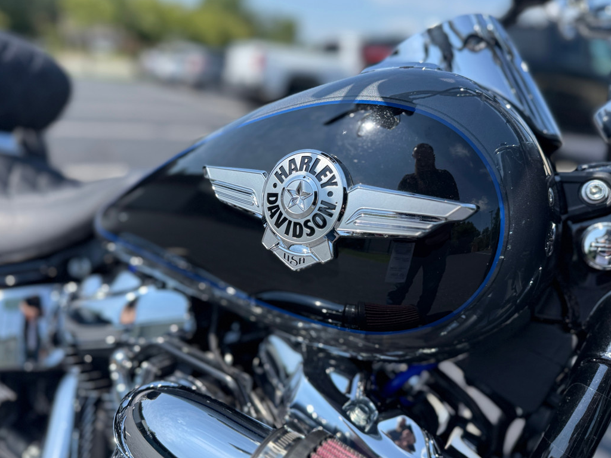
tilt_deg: -18.0
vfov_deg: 54.9
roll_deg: -3.4
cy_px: 222
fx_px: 441
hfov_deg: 69.4
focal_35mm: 25
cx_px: 312
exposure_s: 1/2525
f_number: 1.78
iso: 100
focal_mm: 6.76
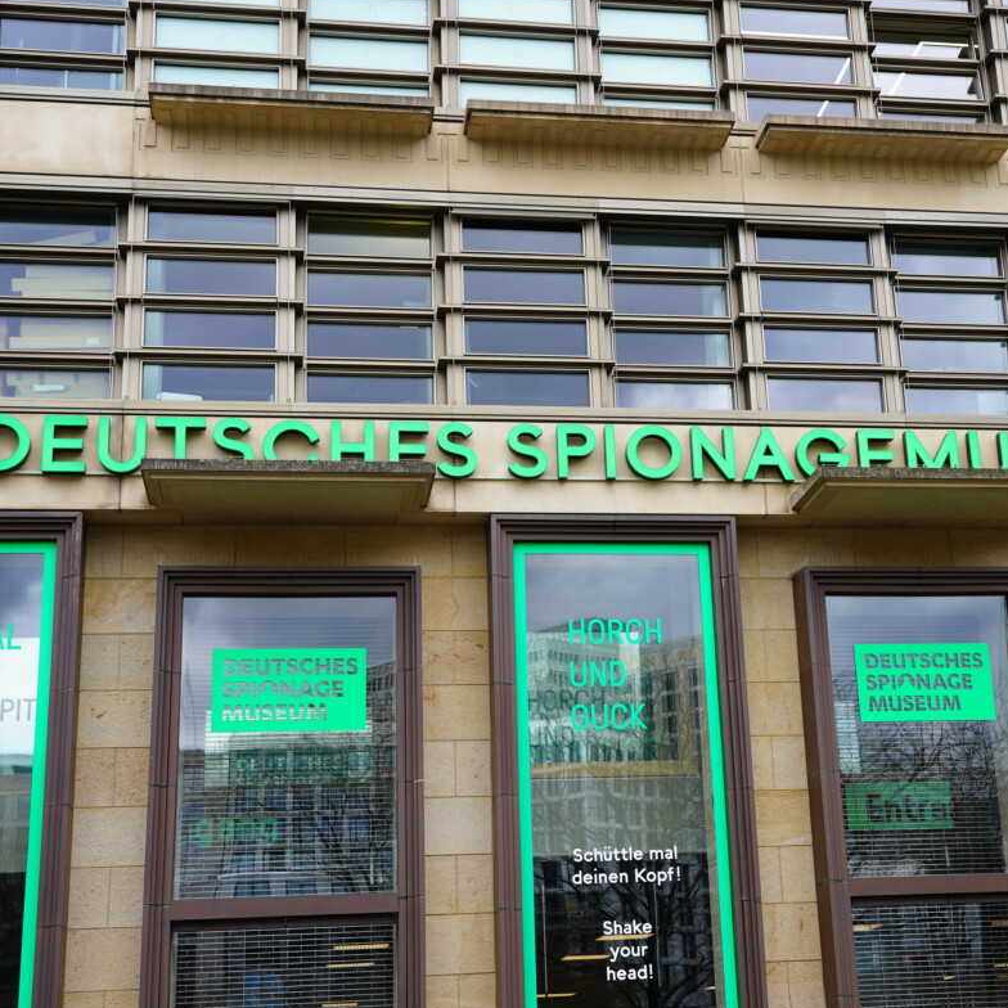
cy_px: 500
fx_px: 1713
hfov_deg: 32.6
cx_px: 647
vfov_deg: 32.8
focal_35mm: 52
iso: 100
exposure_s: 1/100
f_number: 6.3
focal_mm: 40
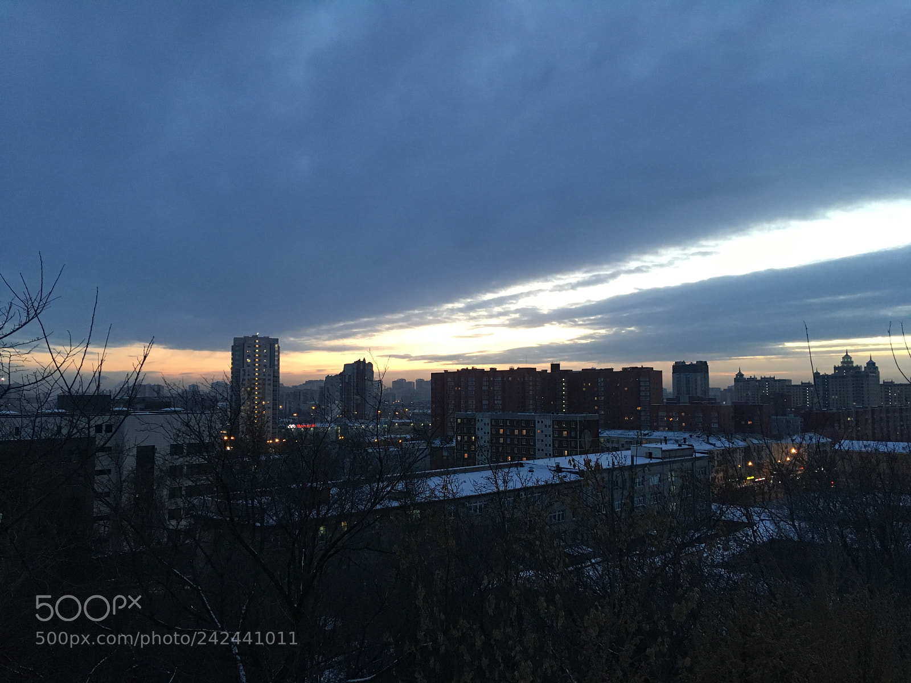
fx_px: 763
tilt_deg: +3.9
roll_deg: +0.4
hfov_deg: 61.7
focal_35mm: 29
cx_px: 456
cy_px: 342
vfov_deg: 48.2
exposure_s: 1/33
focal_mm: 4.15
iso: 160
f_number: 2.2
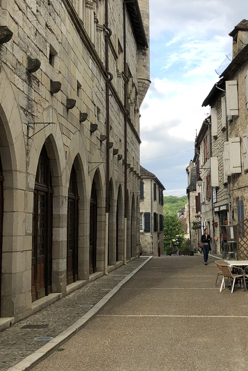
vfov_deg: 35.5
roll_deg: +2.2
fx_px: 578
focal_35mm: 56
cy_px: 149
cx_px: 182
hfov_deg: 24.0
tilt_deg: +8.7
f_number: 1.8
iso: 20
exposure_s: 1/631
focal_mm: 4
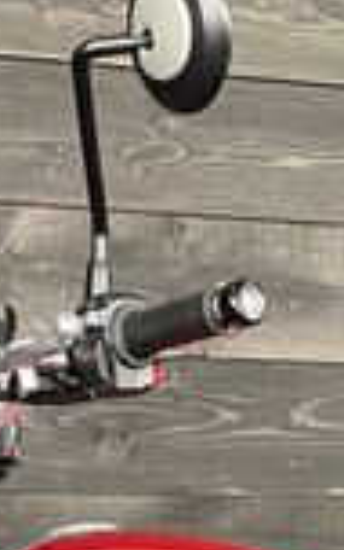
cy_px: 803
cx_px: 145
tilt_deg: -3.8
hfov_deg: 11.3
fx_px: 1740
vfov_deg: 16.5
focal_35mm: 116
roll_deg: +1.1
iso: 250
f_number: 1.6
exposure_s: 1/50
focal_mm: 4.2
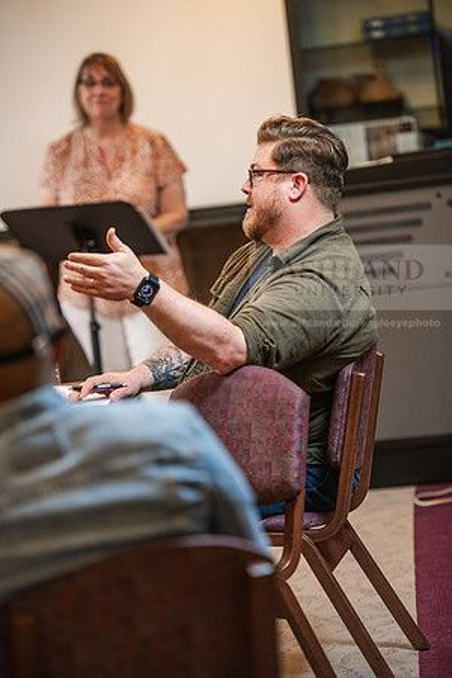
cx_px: 226
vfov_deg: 14.7
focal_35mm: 140
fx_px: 2636
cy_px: 339
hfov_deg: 9.8
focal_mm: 140
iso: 640
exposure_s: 1/160
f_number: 2.8
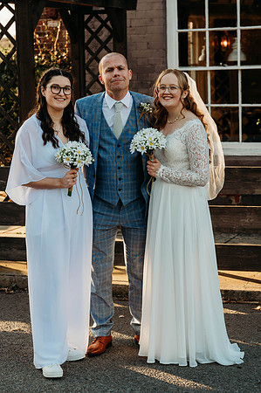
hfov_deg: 16.0
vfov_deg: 23.9
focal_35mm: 85
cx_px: 130
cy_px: 196
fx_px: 926
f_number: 5
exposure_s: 1/200
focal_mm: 85
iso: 110
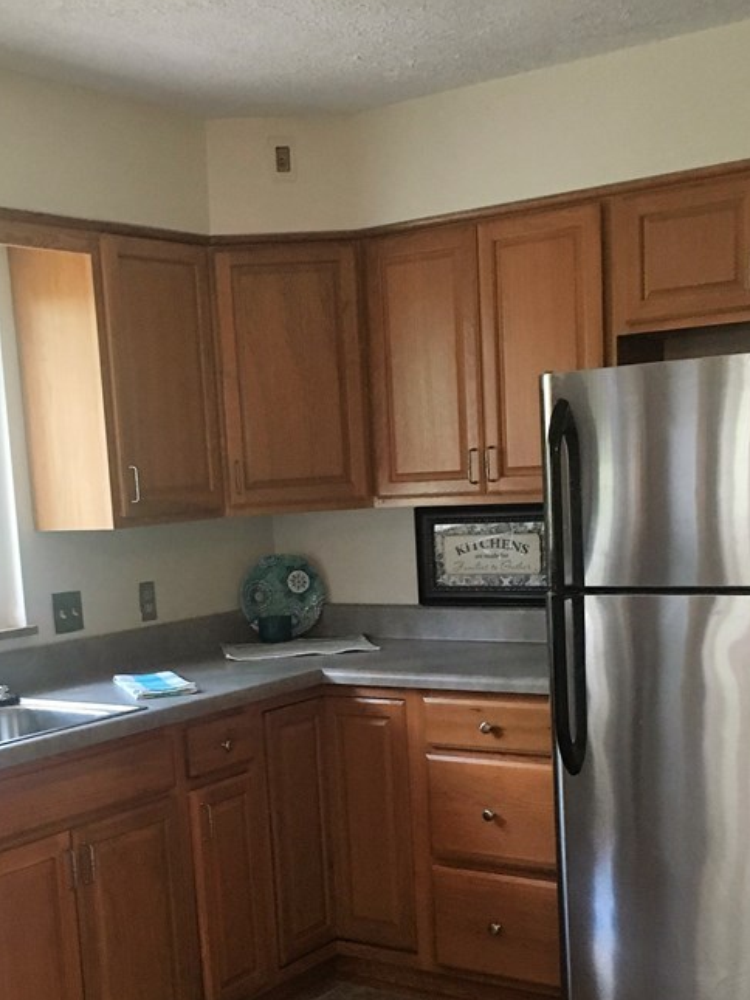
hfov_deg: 31.5
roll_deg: +1.2
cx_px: 308
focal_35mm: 46
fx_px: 1328
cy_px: 689
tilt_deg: -8.1
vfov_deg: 40.6
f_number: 2.2
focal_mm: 4.15
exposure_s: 1/30
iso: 200
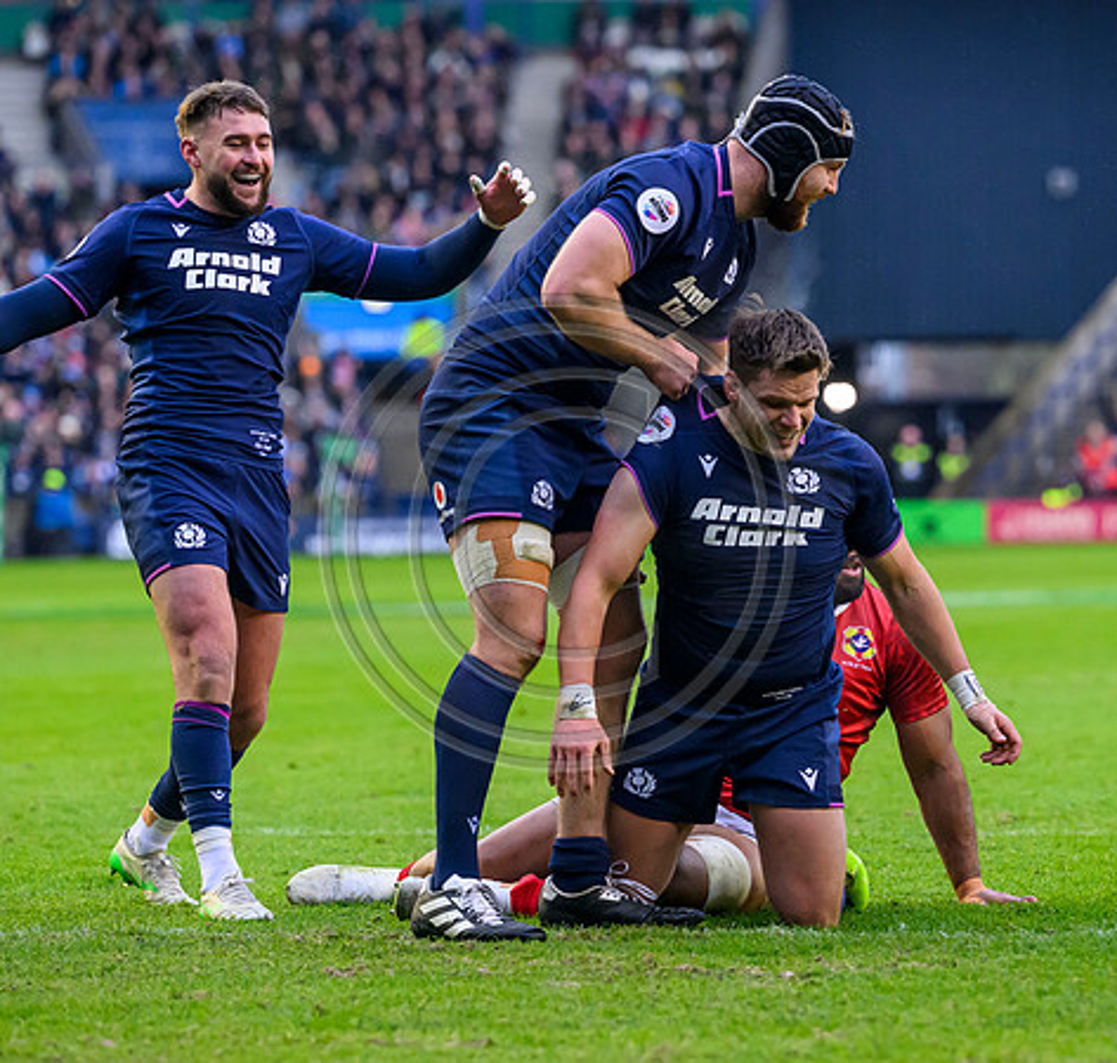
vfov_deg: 6.2
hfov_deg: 6.5
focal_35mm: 275
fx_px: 9796
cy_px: 642
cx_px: 767
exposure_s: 1/1600
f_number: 4
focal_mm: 180
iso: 4000
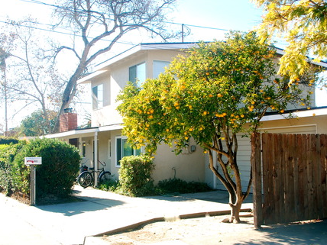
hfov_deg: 40.8
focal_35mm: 47
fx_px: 440
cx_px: 162
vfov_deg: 31.1
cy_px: 123
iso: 200
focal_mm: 27
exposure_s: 1/200
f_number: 7.1
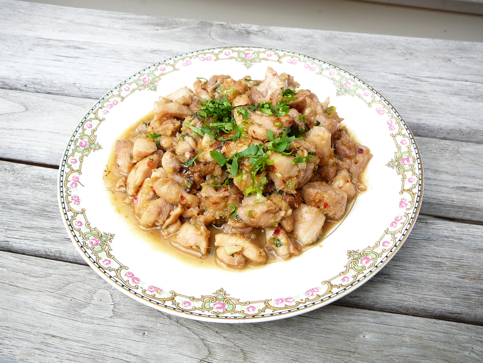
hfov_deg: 52.6
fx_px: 488
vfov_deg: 40.7
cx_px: 242
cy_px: 182
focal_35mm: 35
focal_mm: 5.2
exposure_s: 1/100
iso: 80
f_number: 2.8
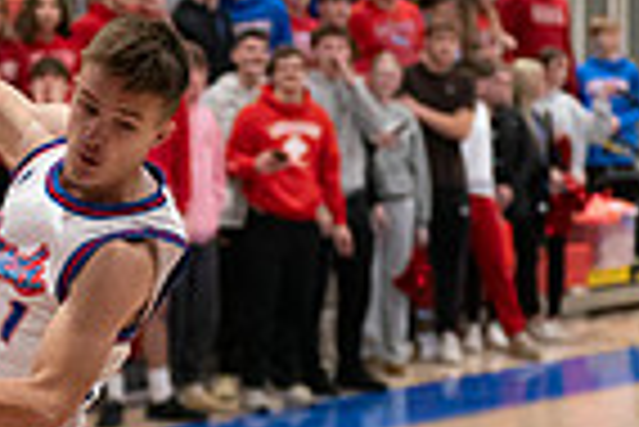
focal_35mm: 321
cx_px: 9
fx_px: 5703
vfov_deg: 4.3
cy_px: 311
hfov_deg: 6.4
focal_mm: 70
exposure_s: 1/1000
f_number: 2.8
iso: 4000
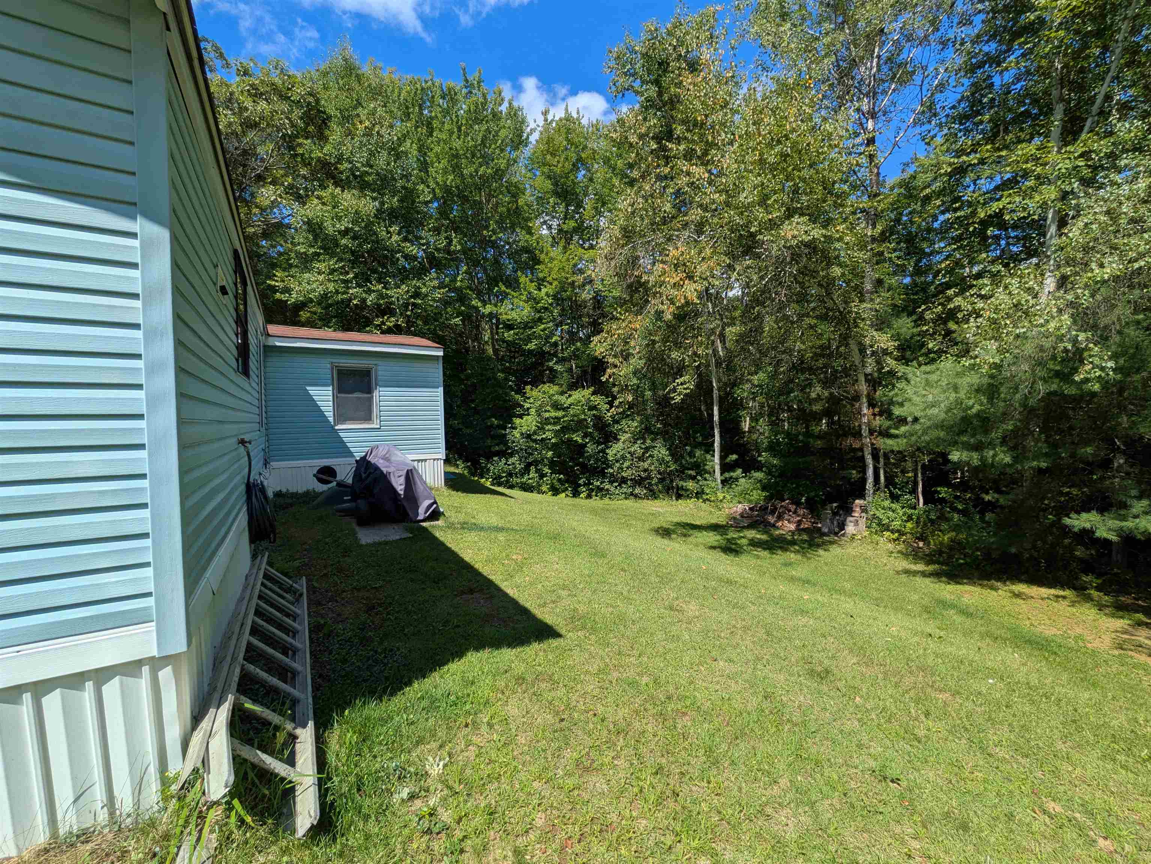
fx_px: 466
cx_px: 576
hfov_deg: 102.0
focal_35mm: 14
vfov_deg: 85.7
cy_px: 432
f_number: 2.2
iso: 43
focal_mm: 1.83
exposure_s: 1/1355
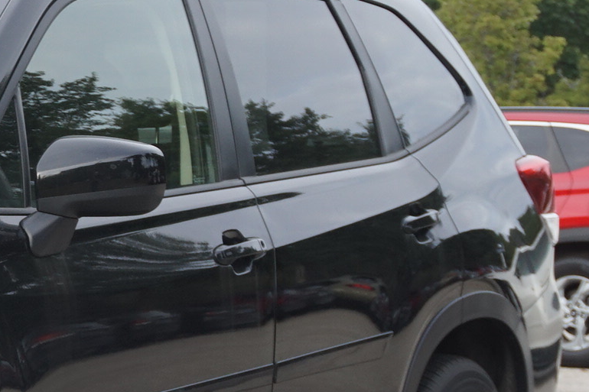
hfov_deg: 12.1
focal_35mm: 160
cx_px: -347
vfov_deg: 8.6
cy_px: 326
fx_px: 2617
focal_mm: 30
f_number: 6.3
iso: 200
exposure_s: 1/160
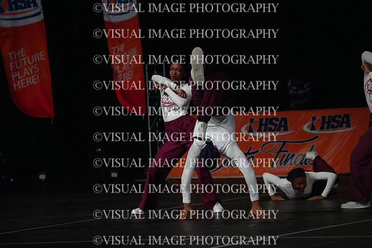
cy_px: 124
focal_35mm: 250
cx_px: 186
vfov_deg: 5.5
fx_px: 2584
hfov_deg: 8.2
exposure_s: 1/1000
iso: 12800
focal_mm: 250
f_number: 5
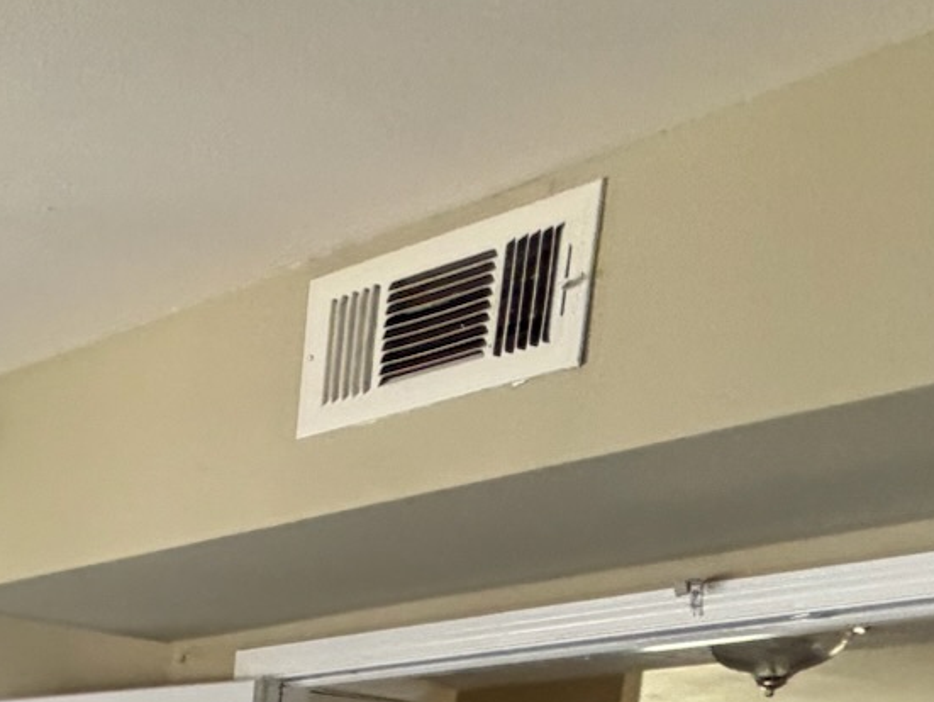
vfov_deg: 21.5
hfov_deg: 28.7
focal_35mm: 52
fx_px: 1404
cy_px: 1162
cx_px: -332
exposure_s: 1/60
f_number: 2.2
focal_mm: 2.22
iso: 200
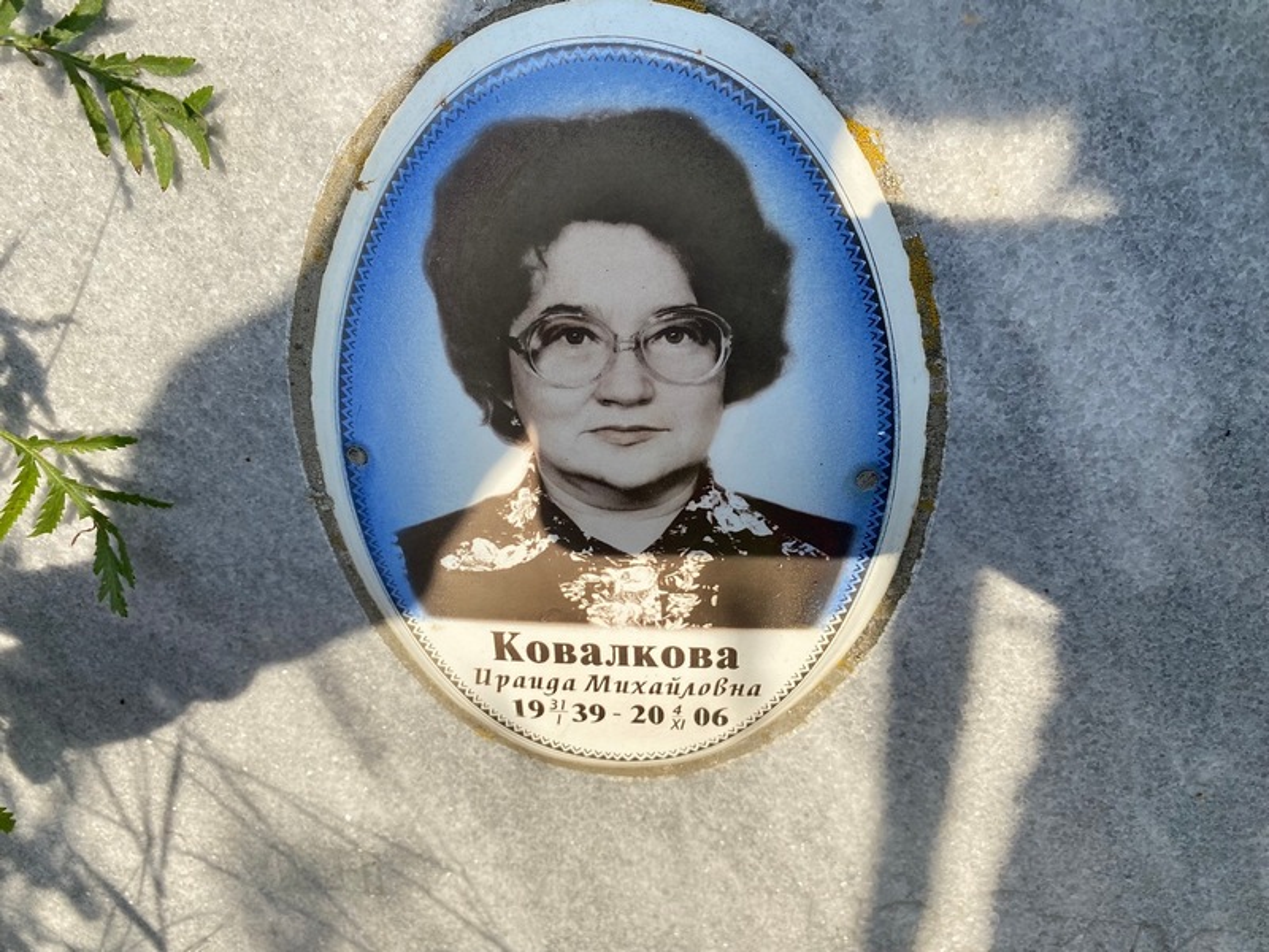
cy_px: 476
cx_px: 634
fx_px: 953
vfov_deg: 53.1
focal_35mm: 26
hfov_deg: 67.3
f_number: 1.8
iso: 32
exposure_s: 1/1412
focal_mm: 4.25
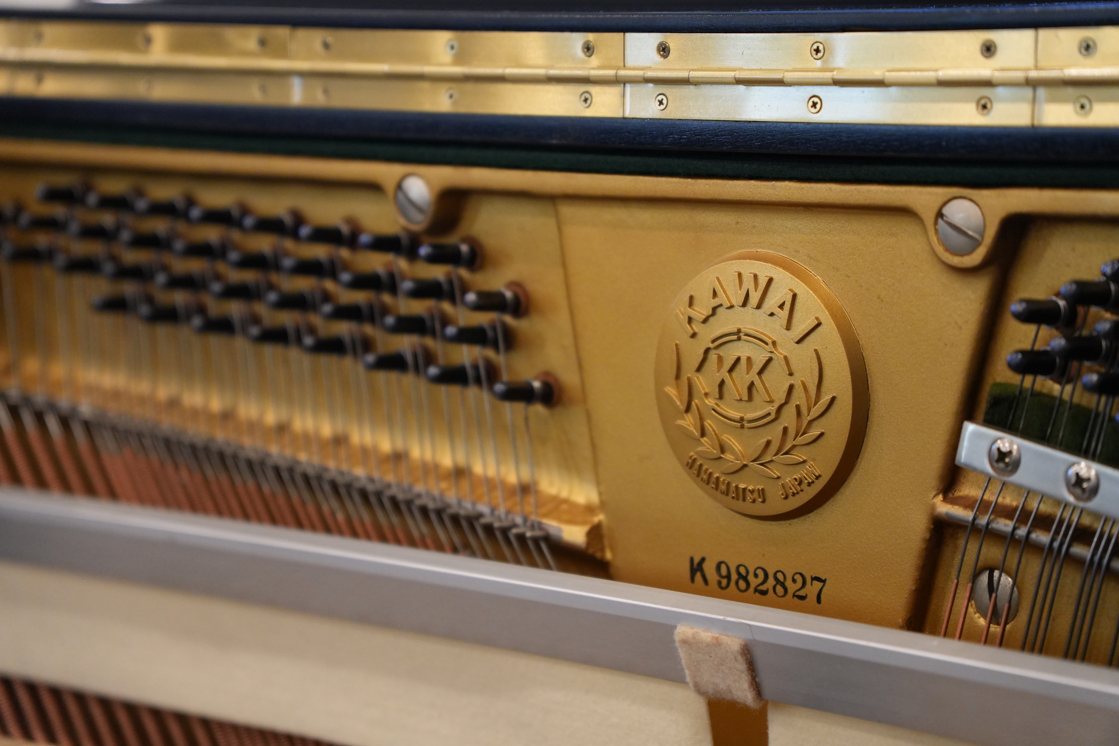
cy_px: 373
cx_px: 560
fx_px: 3170
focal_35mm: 102
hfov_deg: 20.0
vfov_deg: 13.4
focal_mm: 68
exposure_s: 1/160
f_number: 2.8
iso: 2000
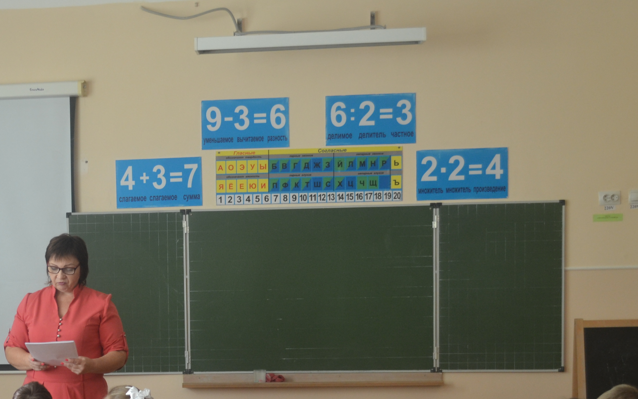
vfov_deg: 18.8
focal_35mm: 68
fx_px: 1182
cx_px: 79
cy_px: 360
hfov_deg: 29.1
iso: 400
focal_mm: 24
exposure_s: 1/60
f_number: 4
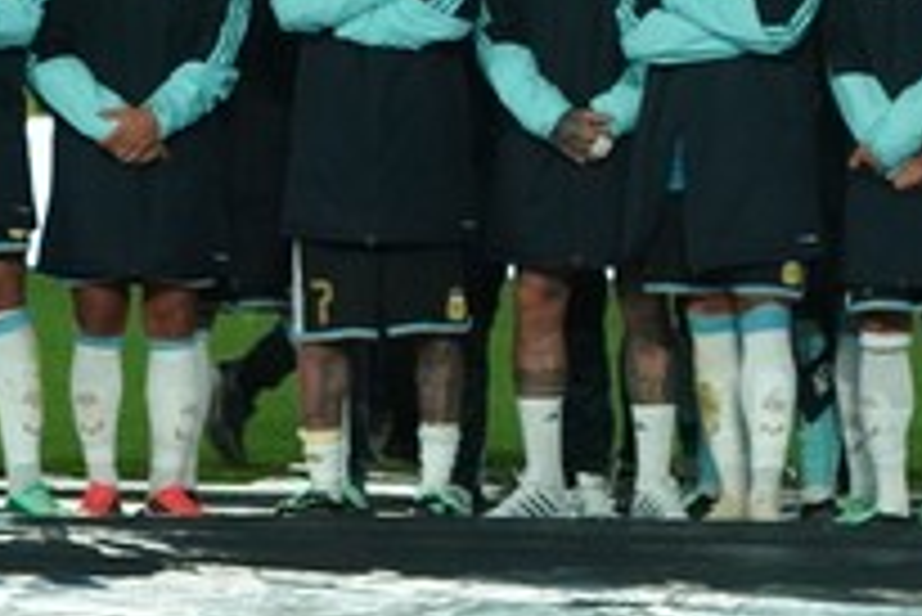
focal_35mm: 702
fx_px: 17991
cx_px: 378
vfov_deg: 2.0
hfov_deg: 2.9
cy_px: -130
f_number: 6.3
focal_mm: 200
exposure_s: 1/250
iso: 6400
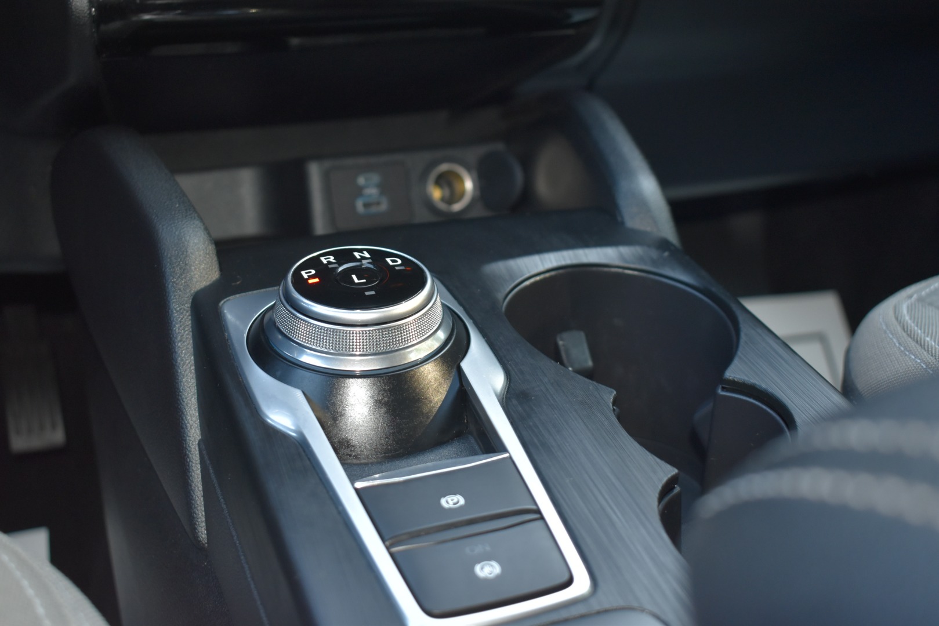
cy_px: 313
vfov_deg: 30.9
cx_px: 470
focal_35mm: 44
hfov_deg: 45.0
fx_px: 1135
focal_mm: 29
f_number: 4.2
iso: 800
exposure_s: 1/125
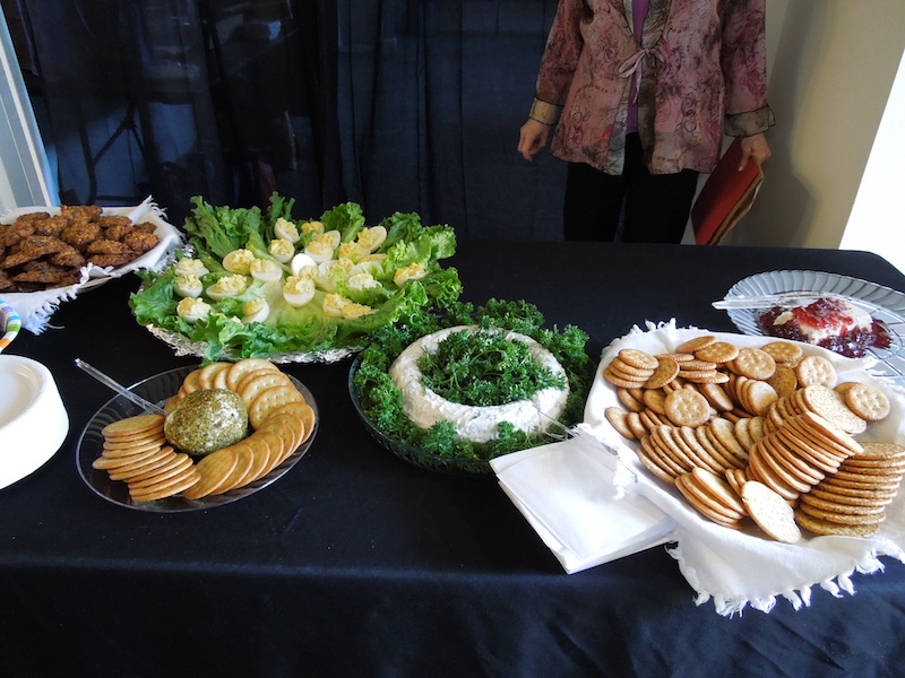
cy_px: 339
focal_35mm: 25
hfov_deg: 69.4
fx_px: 654
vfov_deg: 54.9
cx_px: 452
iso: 400
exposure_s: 1/13
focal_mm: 4.5
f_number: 3.3
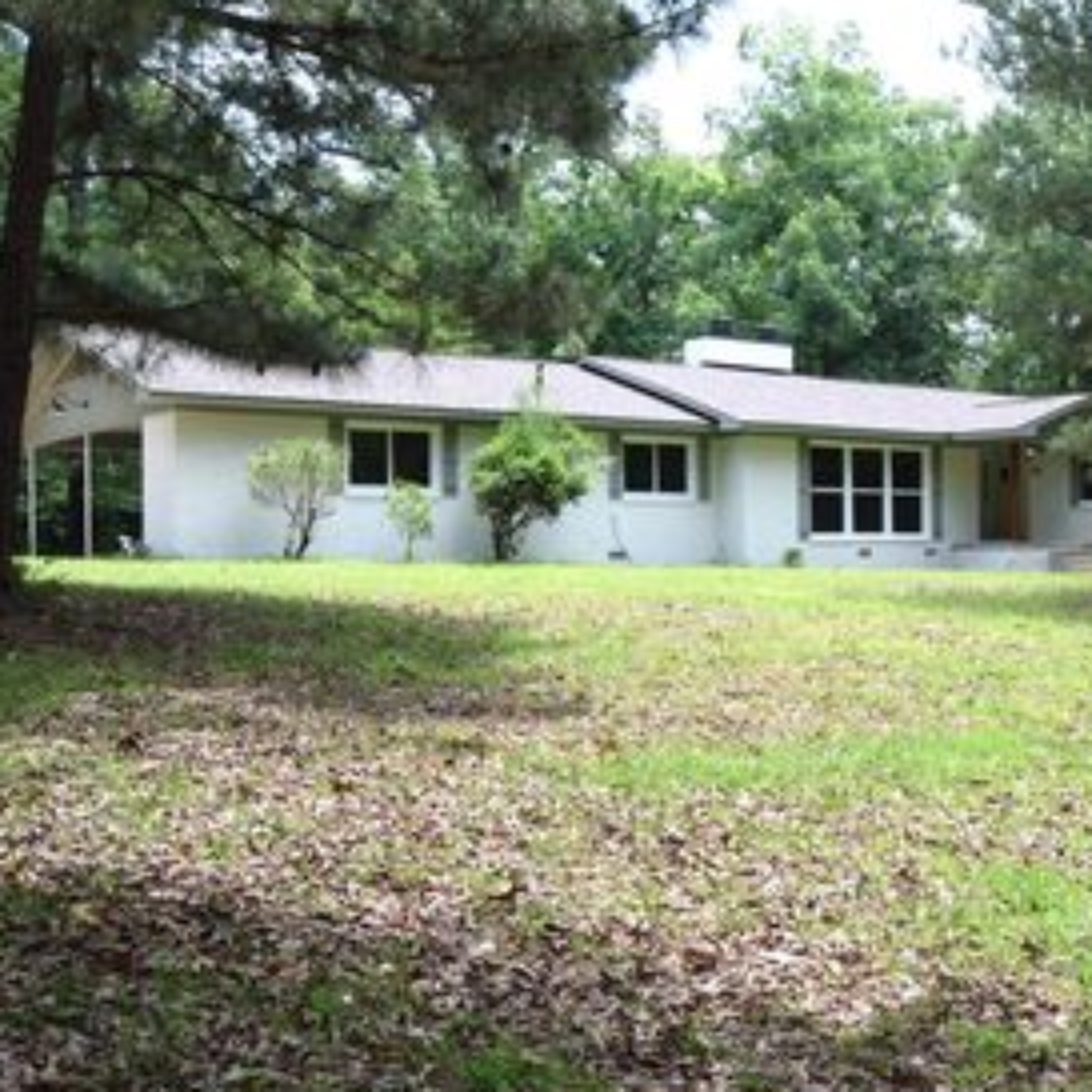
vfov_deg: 40.0
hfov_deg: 38.6
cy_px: 526
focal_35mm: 42
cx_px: 864
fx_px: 1499
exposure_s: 1/250
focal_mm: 18
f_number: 8
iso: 360
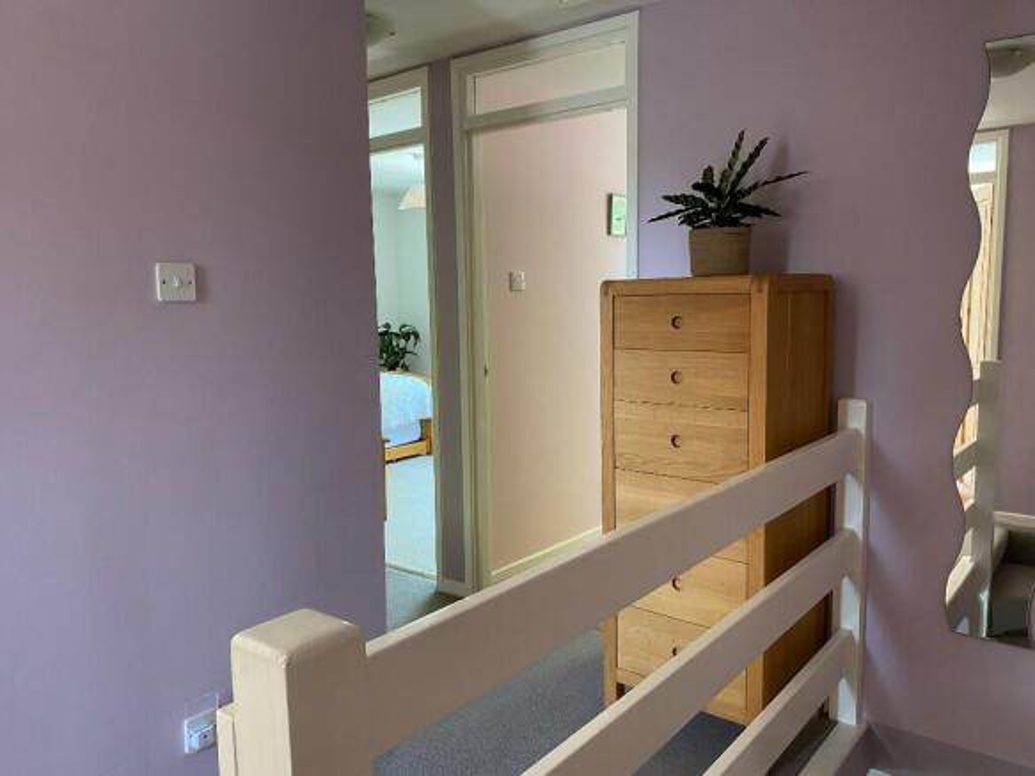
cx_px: 518
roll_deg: +1.0
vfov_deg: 53.0
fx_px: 777
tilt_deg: -7.7
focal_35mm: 26
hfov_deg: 67.3
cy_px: 388
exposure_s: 1/60
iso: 200
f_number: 1.8
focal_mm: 4.25
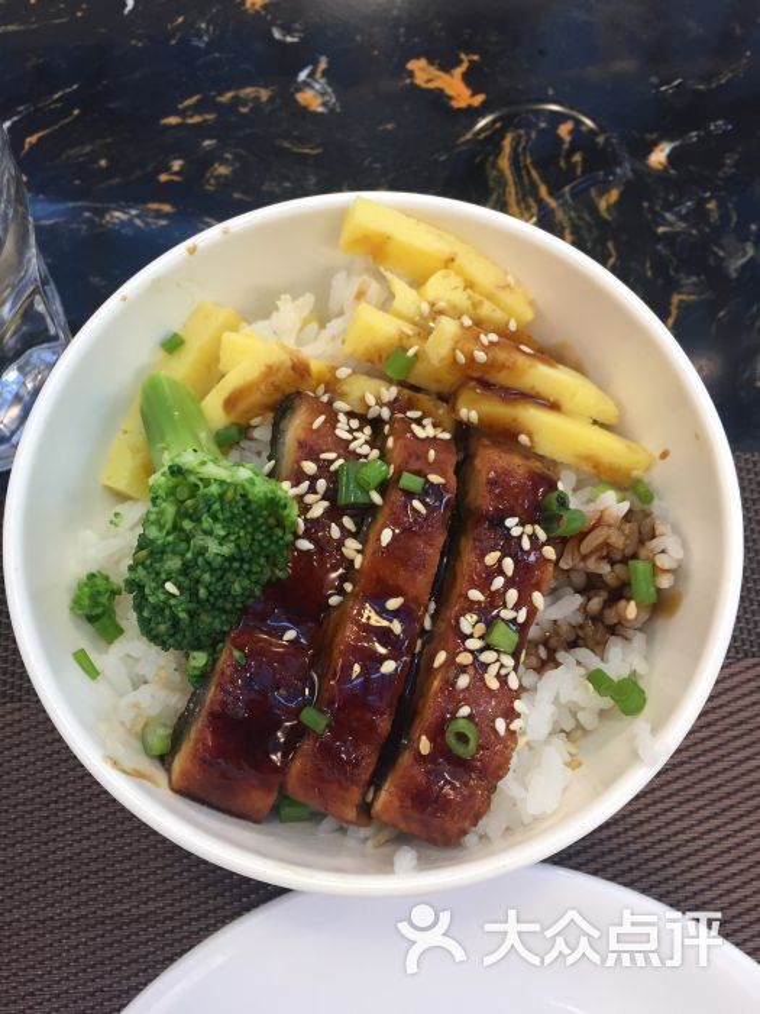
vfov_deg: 61.7
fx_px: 849
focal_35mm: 29
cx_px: 380
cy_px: 507
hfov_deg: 48.2
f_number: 2.2
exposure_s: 1/33
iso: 64
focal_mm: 4.15
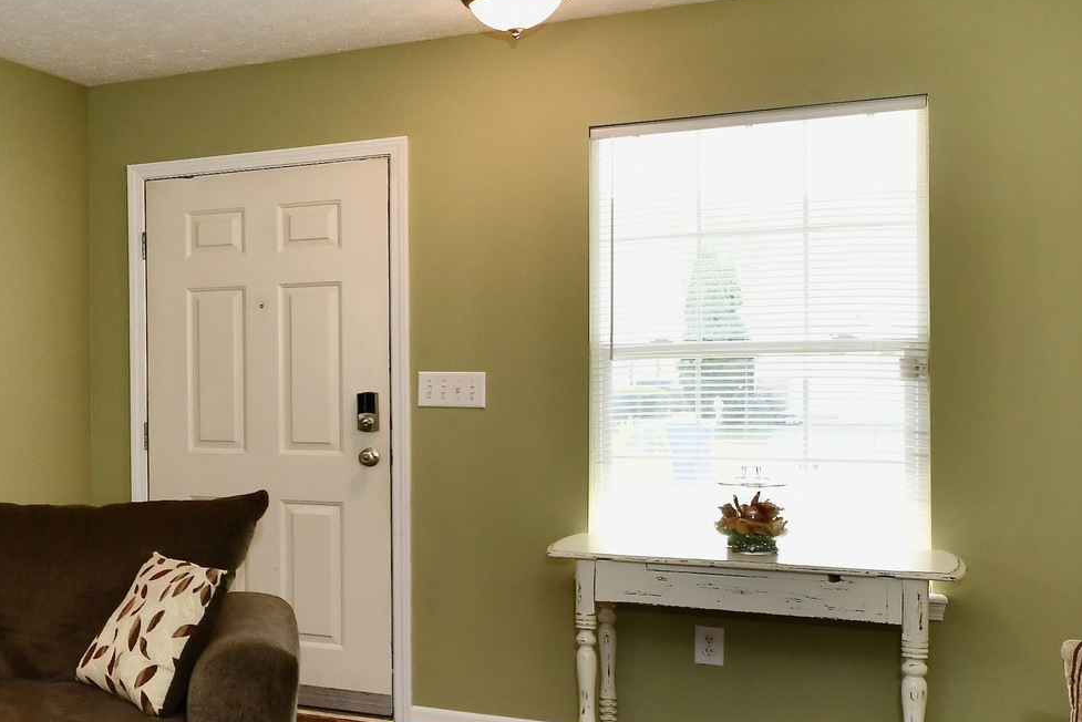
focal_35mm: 44
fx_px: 1323
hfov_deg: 36.2
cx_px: -163
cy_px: 483
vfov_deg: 30.3
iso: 640
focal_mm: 14
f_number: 6.3
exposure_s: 1/125
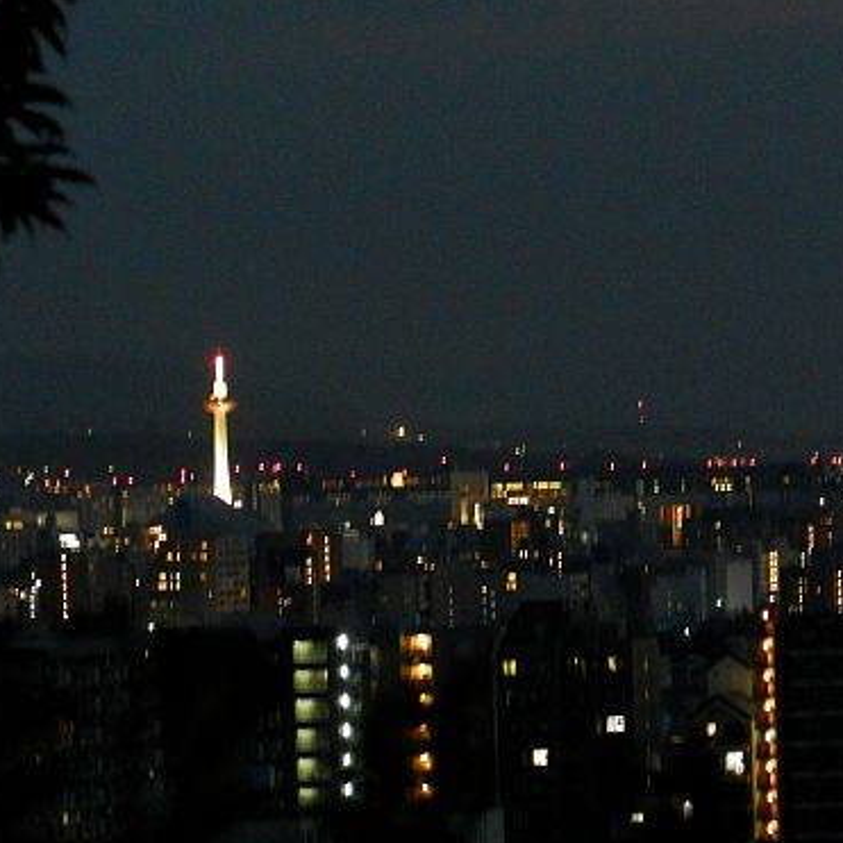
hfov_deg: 4.1
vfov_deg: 4.1
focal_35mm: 428
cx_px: 566
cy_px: 466
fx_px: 11792
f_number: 5.6
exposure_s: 1/2
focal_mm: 50.2
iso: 800
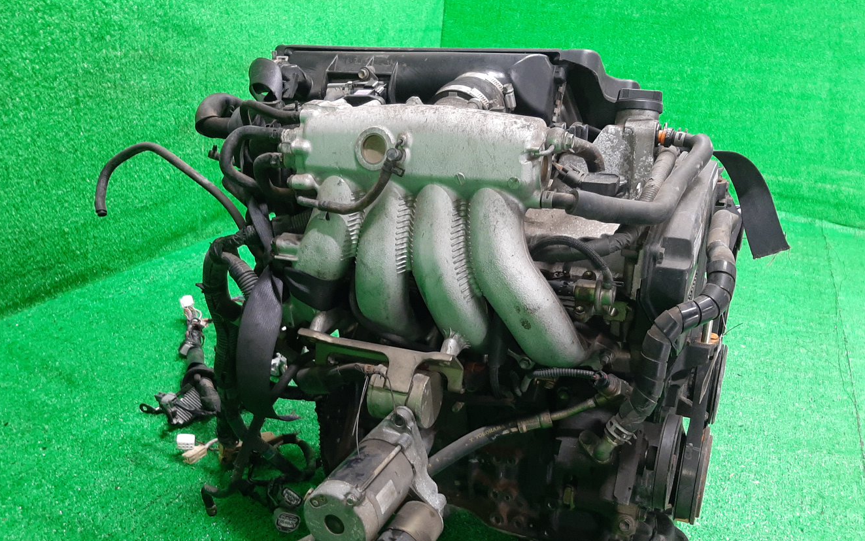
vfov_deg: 41.5
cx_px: 416
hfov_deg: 62.9
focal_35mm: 30
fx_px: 707
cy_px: 347
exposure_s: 1/50
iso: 196
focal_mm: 3.93
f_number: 1.7
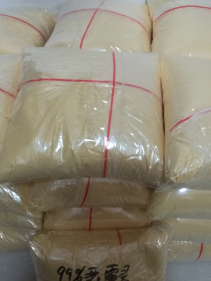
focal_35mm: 29
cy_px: 144
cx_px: 106
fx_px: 236
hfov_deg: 48.2
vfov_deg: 61.6
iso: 400
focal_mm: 4.04
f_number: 2
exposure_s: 1/25
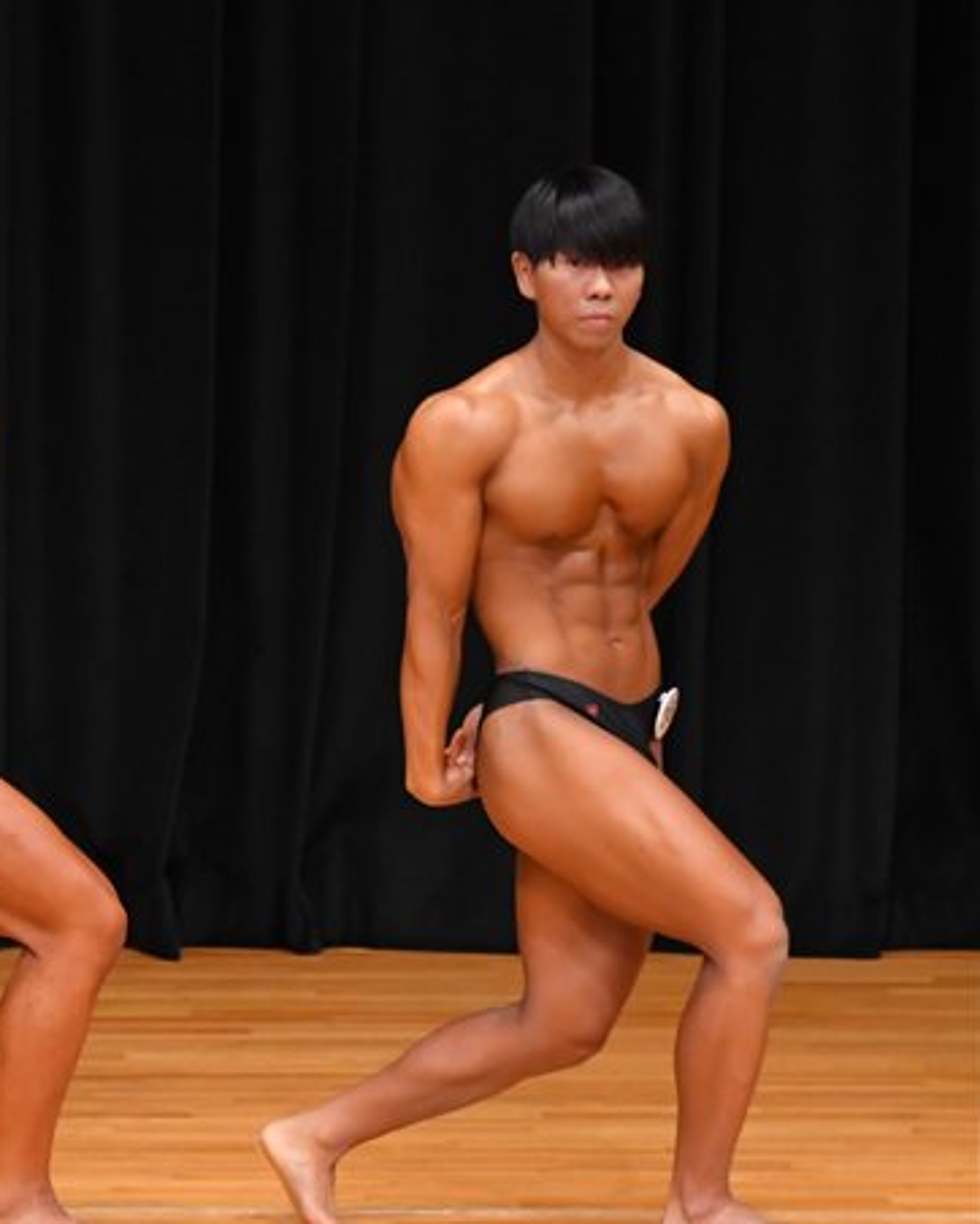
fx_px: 16594
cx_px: -66
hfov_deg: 3.4
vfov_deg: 4.2
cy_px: 666
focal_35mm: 458
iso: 4000
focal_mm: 190
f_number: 5.6
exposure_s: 1/400
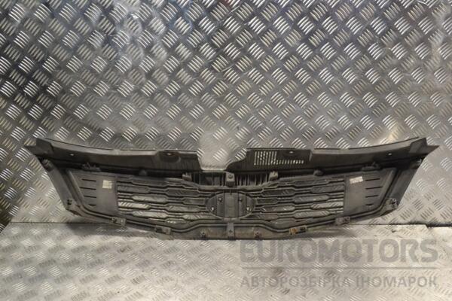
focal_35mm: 33
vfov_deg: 40.0
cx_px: 226
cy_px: 150
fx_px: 414
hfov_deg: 57.2
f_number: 8
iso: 3200
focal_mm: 22
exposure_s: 1/250
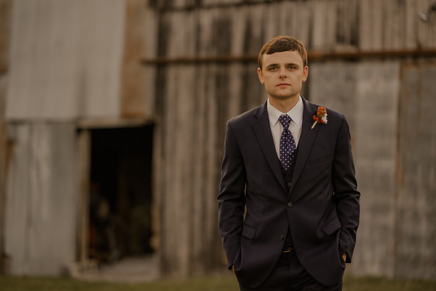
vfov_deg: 16.1
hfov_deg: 23.9
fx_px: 1030
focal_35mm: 85
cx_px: 218
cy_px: 146
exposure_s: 1/320
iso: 100
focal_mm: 85
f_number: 1.6
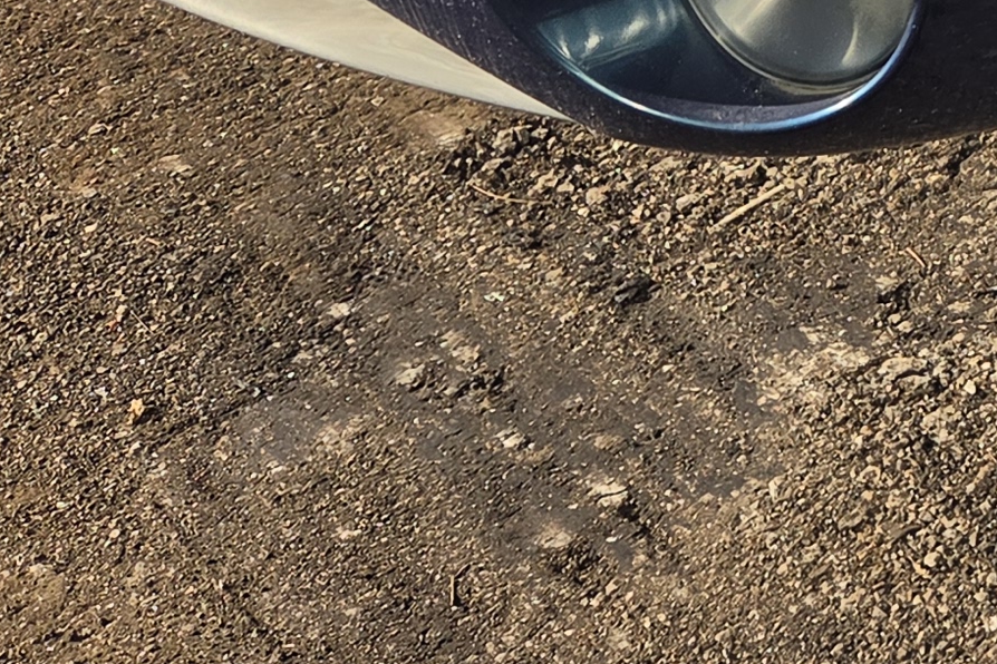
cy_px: -682
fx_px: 2963
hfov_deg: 16.7
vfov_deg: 11.5
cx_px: 1635
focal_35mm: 107
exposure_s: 1/2404
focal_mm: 5.4
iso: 80
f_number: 1.8
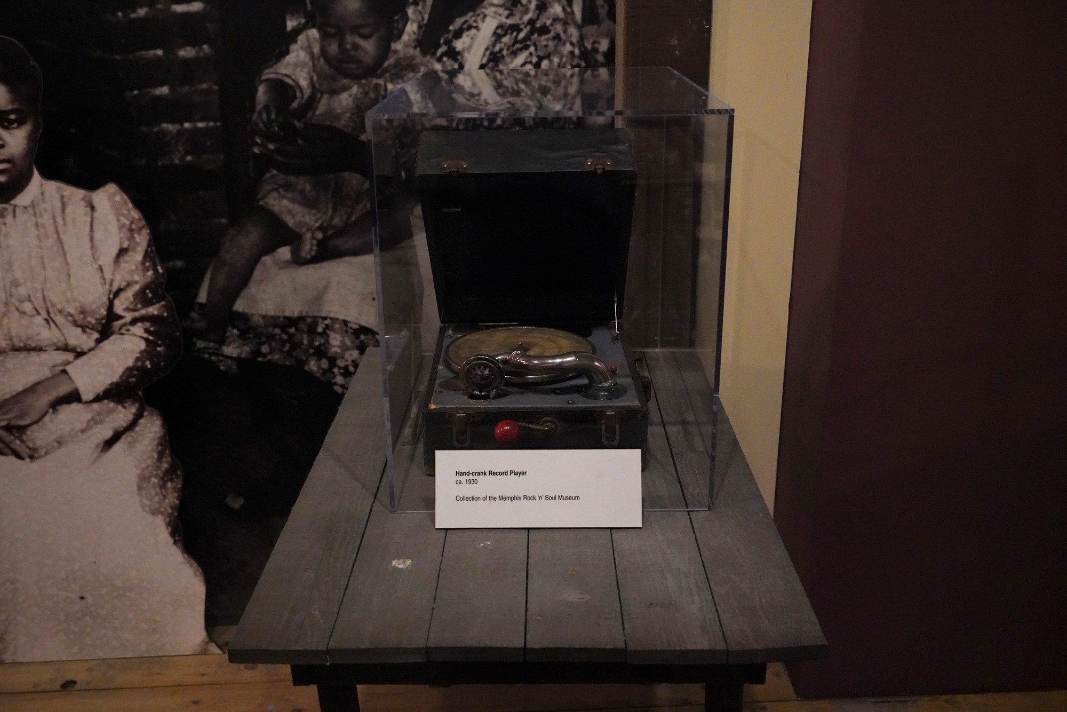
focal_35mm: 35
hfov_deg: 54.4
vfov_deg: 37.9
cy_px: 356
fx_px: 1037
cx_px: 534
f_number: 5.6
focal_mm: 35
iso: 12800
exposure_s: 1/100
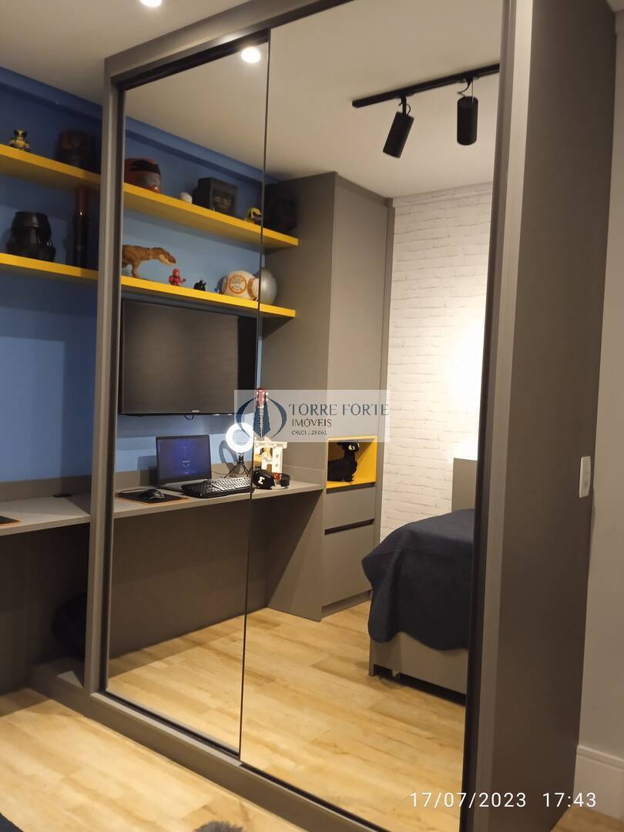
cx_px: 312
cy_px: 416
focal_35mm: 28
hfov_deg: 49.7
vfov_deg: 63.4
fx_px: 673
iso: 558
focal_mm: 3.43
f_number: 2.2
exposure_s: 1/20
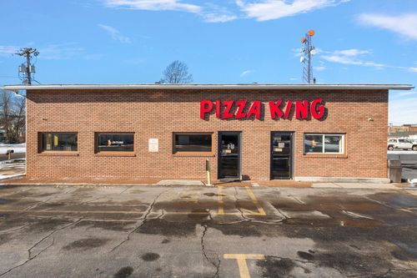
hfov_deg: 91.0
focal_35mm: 18
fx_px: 205
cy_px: 139
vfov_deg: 68.2
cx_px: 208
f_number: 9
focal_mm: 17.7
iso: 160
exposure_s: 1/60
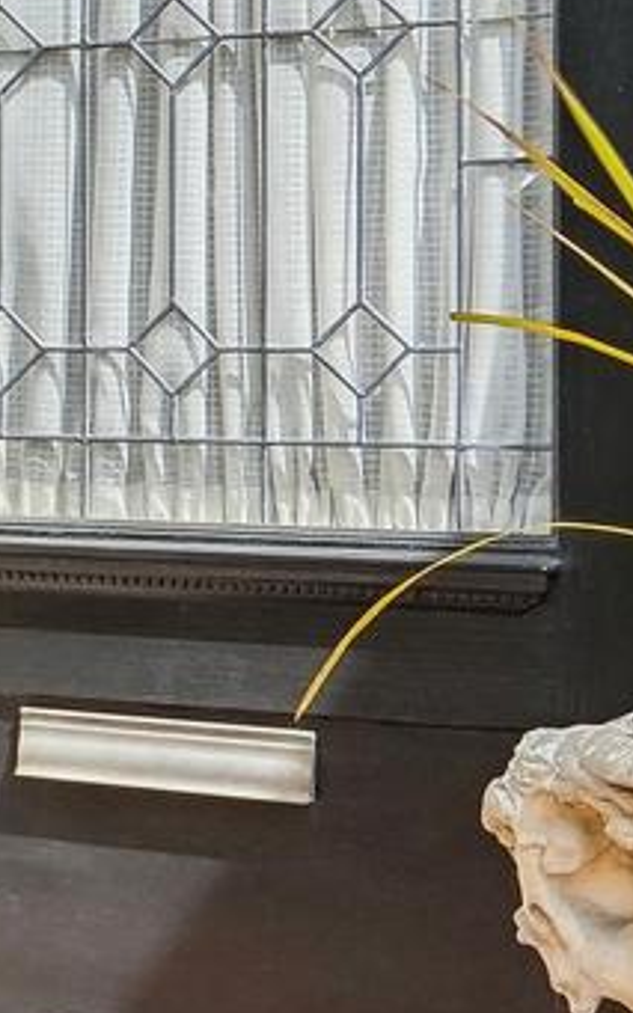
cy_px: 269
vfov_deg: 21.1
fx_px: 2706
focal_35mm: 98
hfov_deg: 11.8
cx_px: -689
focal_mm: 16
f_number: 4.5
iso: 800
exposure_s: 1/3200
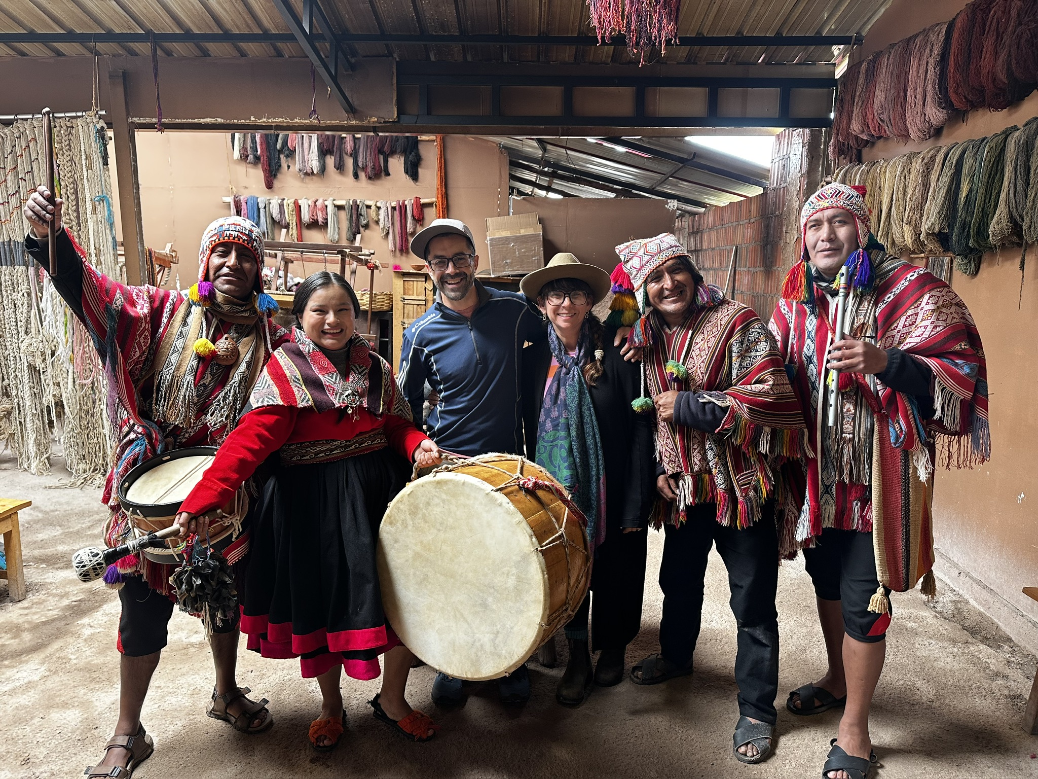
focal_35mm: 24
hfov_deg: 71.6
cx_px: 519
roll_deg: +0.1
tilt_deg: -9.7
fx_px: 720
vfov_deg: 56.8
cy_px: 390
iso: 125
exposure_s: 1/60
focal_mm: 6.86
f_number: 1.78
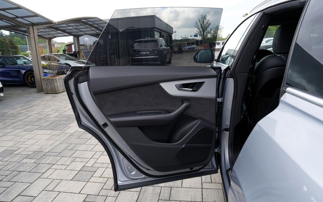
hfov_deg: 72.5
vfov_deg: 49.2
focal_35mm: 25
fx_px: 220
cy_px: 94
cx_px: 159
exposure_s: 1/125
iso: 100
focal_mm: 24
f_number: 5.6
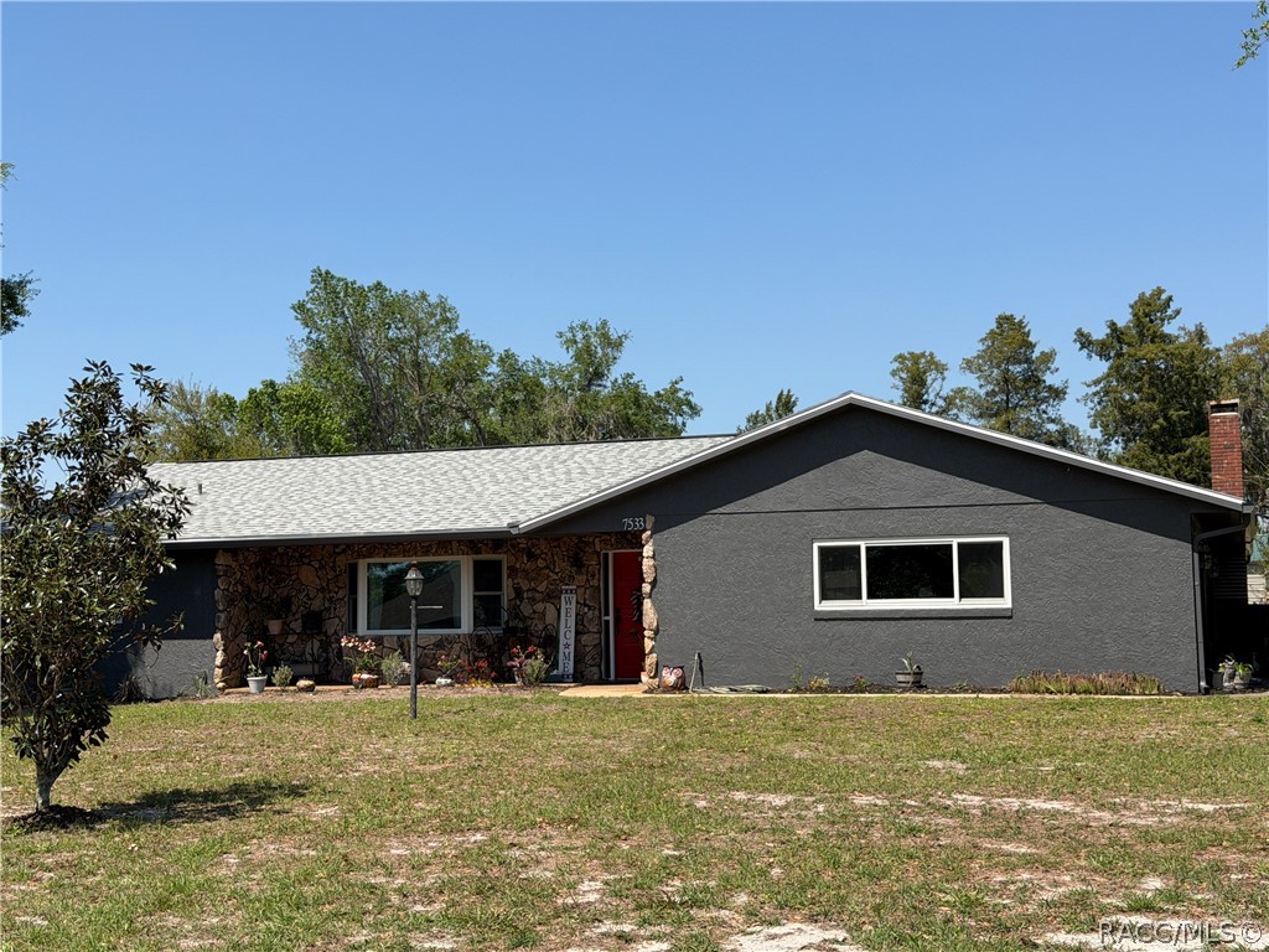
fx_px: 1760
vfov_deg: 30.3
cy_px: 476
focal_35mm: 48
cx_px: 634
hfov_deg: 39.7
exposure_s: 1/4587
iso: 64
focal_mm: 6.76
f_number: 1.78
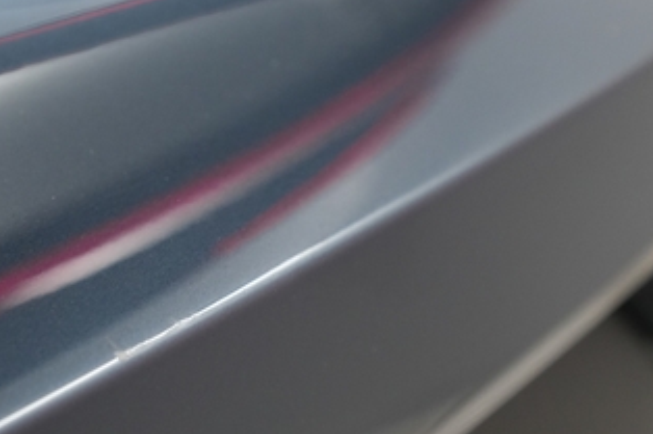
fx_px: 1033
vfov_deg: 23.7
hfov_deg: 34.8
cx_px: 223
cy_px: 177
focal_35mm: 57
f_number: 4.5
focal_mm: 28
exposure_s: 1/100
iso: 3200
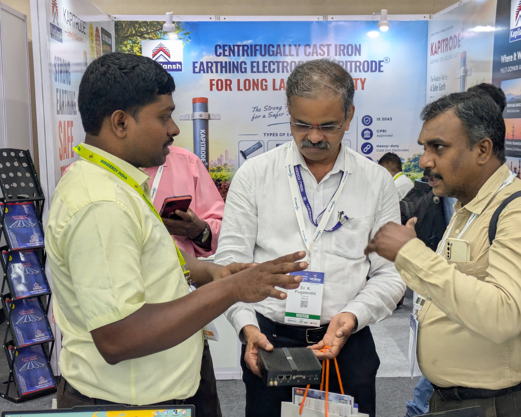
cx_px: 280
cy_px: 211
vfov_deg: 28.1
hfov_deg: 34.7
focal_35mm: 54
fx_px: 833
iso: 137
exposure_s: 1/100
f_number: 1.89
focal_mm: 5.43
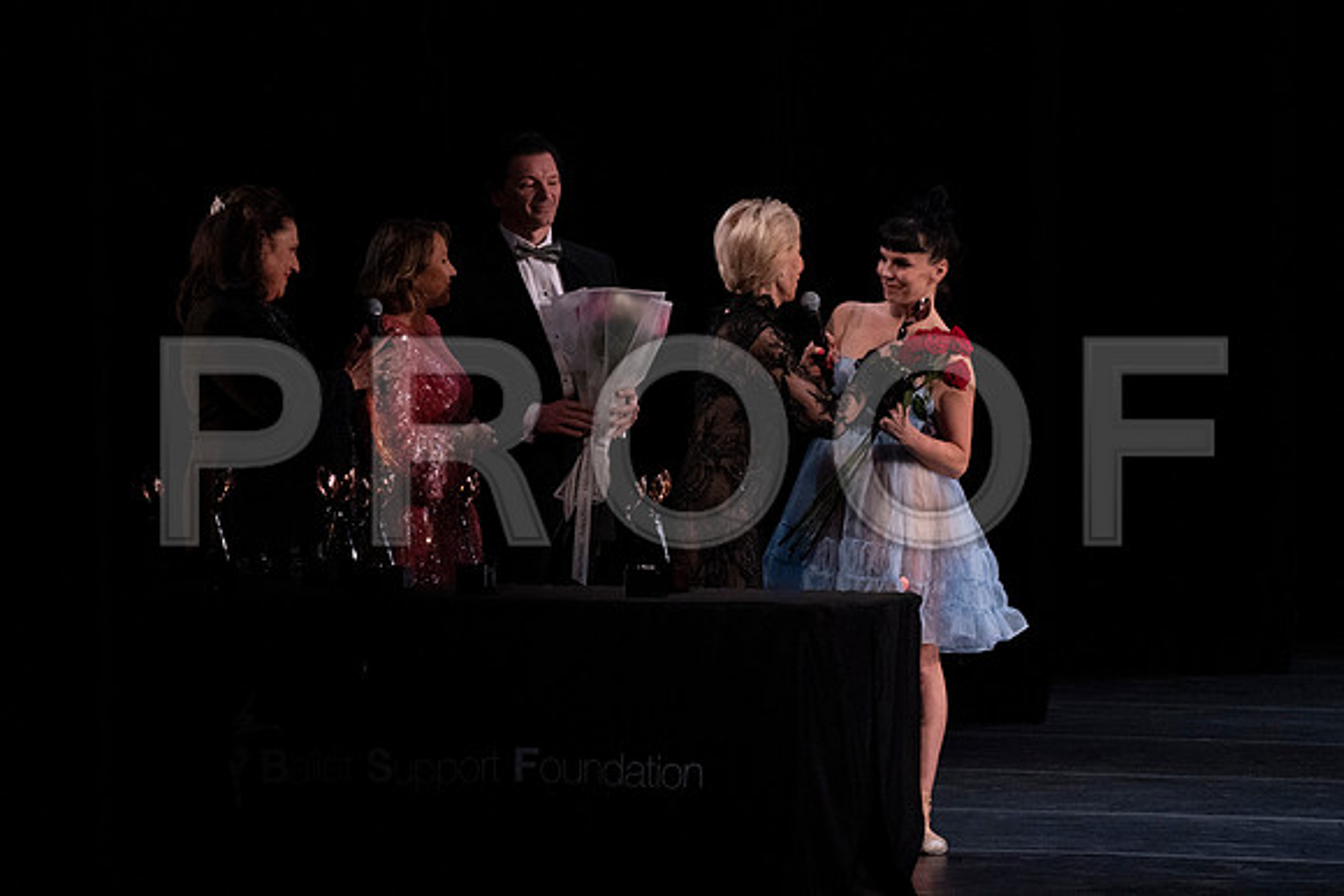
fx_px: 14712
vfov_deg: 3.5
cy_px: 448
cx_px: 672
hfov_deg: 5.2
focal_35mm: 394
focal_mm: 394
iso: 12800
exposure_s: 1/500
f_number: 9
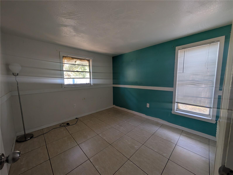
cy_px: 88
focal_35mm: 12
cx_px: 116
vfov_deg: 94.6
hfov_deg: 110.5
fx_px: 81
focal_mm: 2.02
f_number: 1.7
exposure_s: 1/68.4
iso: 59
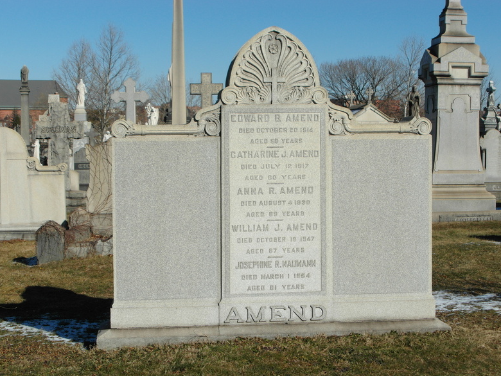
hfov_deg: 29.8
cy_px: 190
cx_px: 251
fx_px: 941
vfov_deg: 22.6
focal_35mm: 65
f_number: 4.5
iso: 100
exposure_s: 1/1500
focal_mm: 11.4
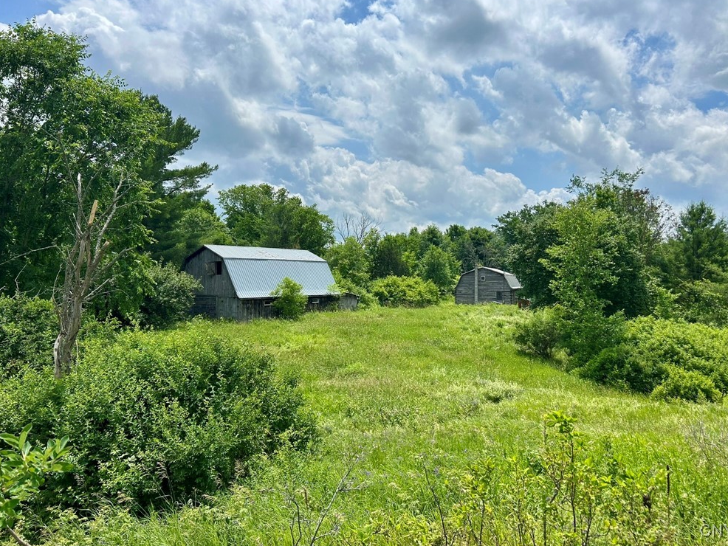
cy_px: 263
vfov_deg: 51.4
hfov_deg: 65.3
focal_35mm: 27
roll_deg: +0.0
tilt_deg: +1.7
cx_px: 374
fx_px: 568
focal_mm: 5.7
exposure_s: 1/8696
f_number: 1.5
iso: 50
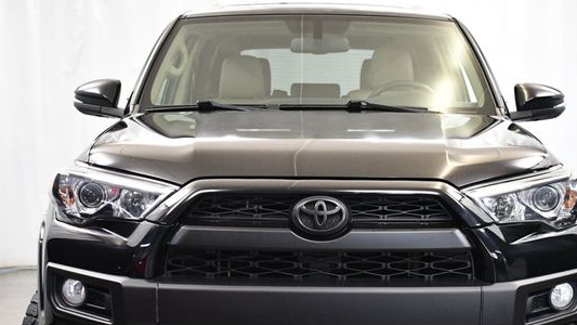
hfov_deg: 28.9
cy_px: 223
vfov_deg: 16.5
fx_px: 1117
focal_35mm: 73
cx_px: 316
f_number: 4.2
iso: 3200
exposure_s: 1/125
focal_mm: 29
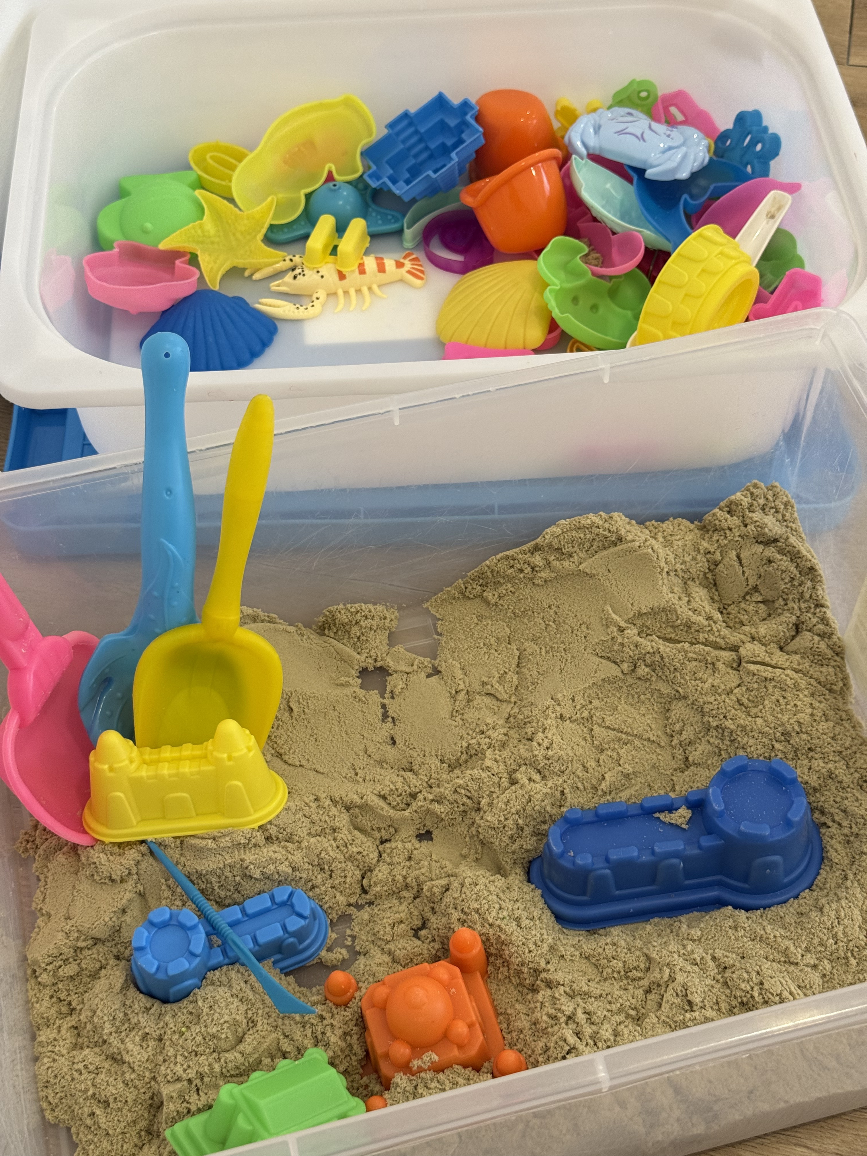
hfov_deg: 30.3
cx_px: 434
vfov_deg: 39.7
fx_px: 1603
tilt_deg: -51.8
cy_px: 578
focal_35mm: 48
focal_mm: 6.76
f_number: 1.78
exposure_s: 1/80
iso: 100
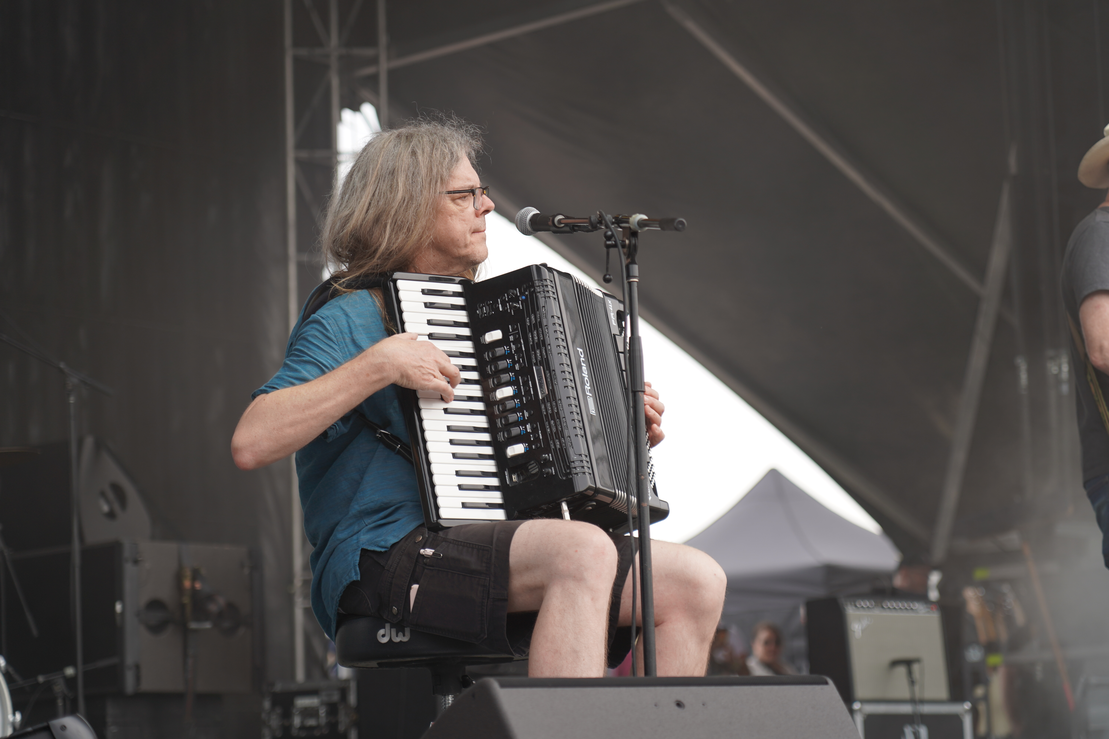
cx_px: 554
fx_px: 3234
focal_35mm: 105
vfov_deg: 13.0
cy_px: 370
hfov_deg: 19.5
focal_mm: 105
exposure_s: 1/160
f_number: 4
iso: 125
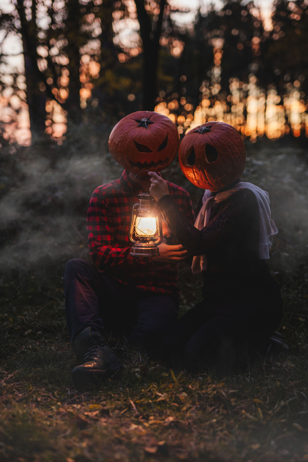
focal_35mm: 50
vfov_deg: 39.6
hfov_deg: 27.0
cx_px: 154
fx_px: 642
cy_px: 231
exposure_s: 1/80
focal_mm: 50
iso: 400
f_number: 1.8
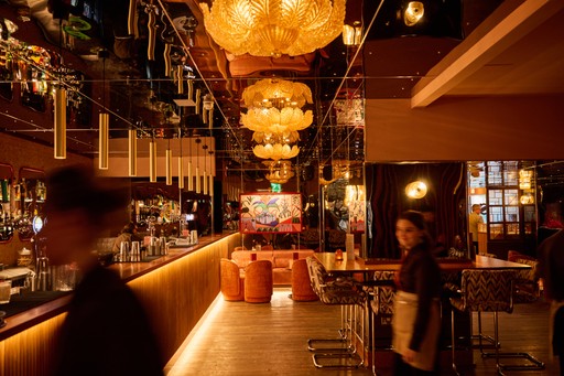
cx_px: 282
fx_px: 501
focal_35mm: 32
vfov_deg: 41.1
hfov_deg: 58.7
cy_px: 188
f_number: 3.5
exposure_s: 1/15
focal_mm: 32
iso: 320
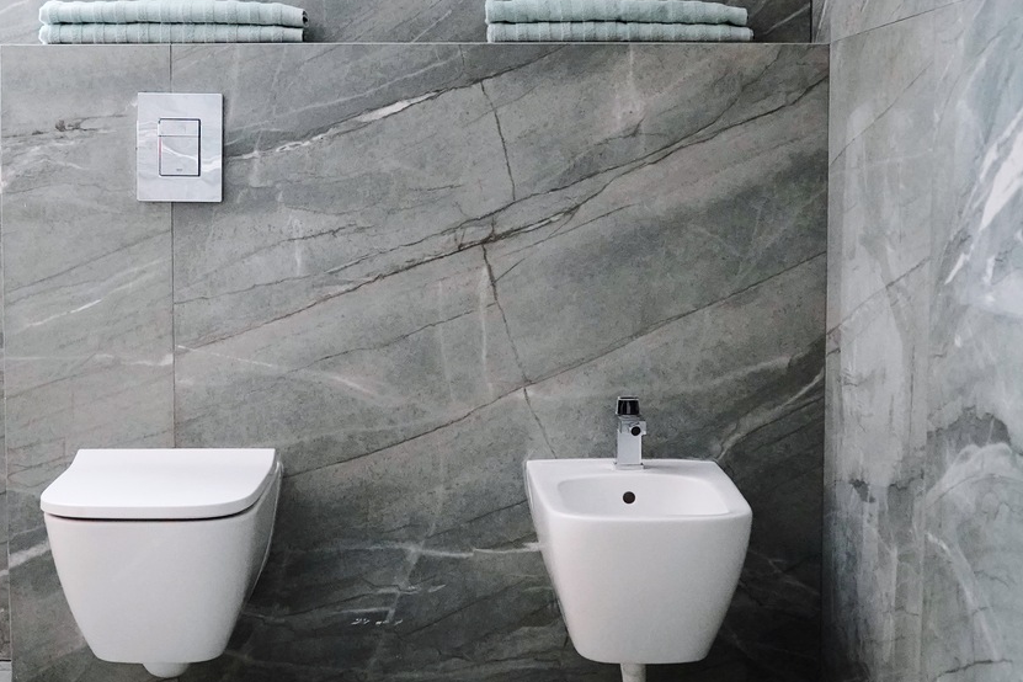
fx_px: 1506
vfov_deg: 25.5
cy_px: 302
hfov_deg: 37.5
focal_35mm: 53
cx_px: 442
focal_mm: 29
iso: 8000
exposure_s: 1/160
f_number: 4
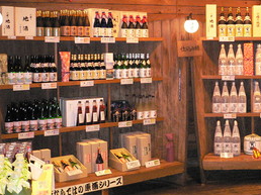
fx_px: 429
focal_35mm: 57
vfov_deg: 25.6
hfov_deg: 33.2
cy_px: 77
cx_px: 195
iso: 400
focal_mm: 5.8
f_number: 2.8
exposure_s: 1/60
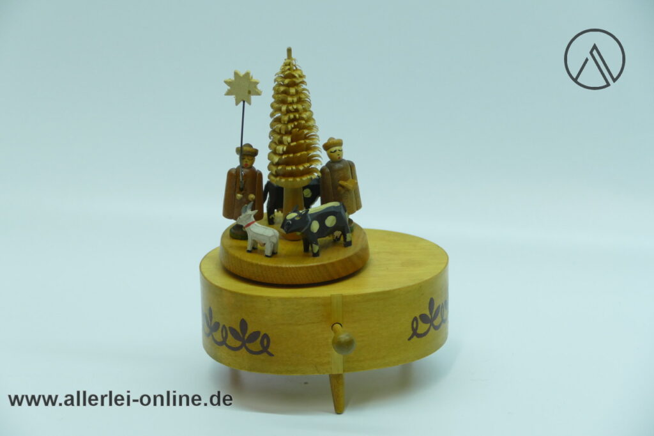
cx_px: 327
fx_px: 2215
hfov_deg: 16.8
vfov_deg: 11.2
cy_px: 218
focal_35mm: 122
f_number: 3.9
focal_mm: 44.41
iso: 500
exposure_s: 1/80
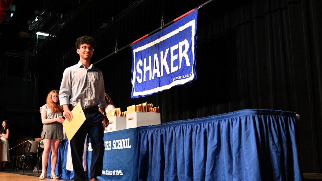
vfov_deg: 30.4
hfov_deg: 51.6
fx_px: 333
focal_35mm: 39
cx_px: 161
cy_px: 101
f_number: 4
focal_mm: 37
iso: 3200
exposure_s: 1/125
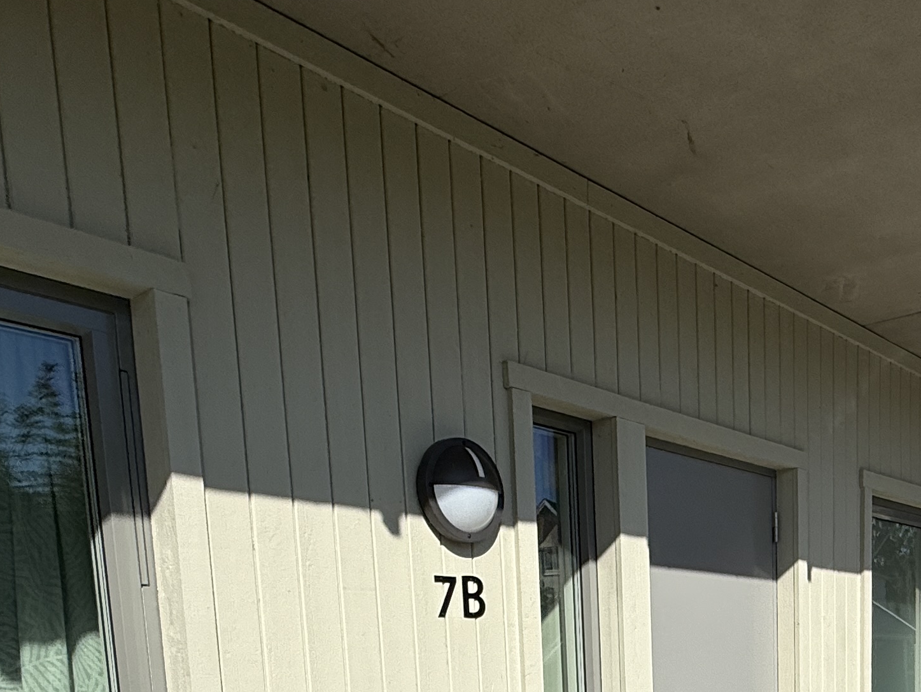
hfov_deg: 45.8
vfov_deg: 31.2
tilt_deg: -8.3
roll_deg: +0.4
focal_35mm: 39
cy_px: 822
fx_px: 1038
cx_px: 717
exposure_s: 1/5155
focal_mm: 2.22
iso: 64
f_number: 2.2
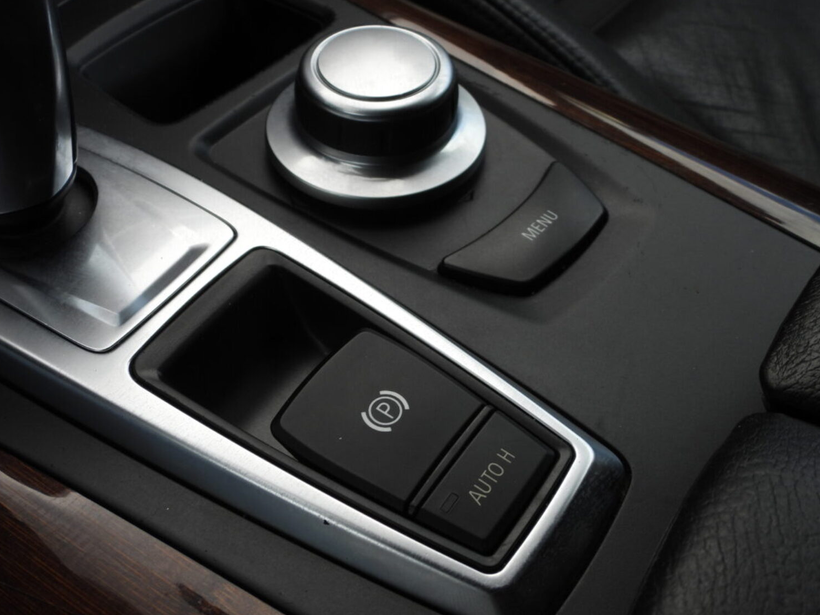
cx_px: 399
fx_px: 971
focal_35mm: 41
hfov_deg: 45.8
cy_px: 311
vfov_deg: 35.1
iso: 100
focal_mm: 6.8
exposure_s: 1/400
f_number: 3.2
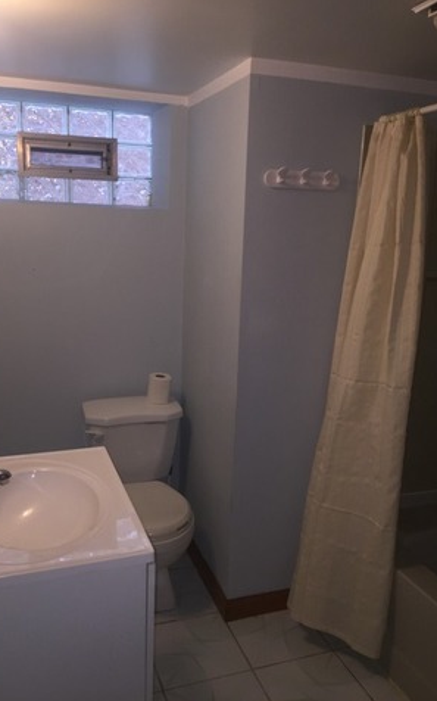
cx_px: 197
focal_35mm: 31
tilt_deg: -11.0
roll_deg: -1.8
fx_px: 591
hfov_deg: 40.5
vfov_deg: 61.3
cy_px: 349
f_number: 2.2
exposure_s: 1/30
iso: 40
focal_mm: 4.15
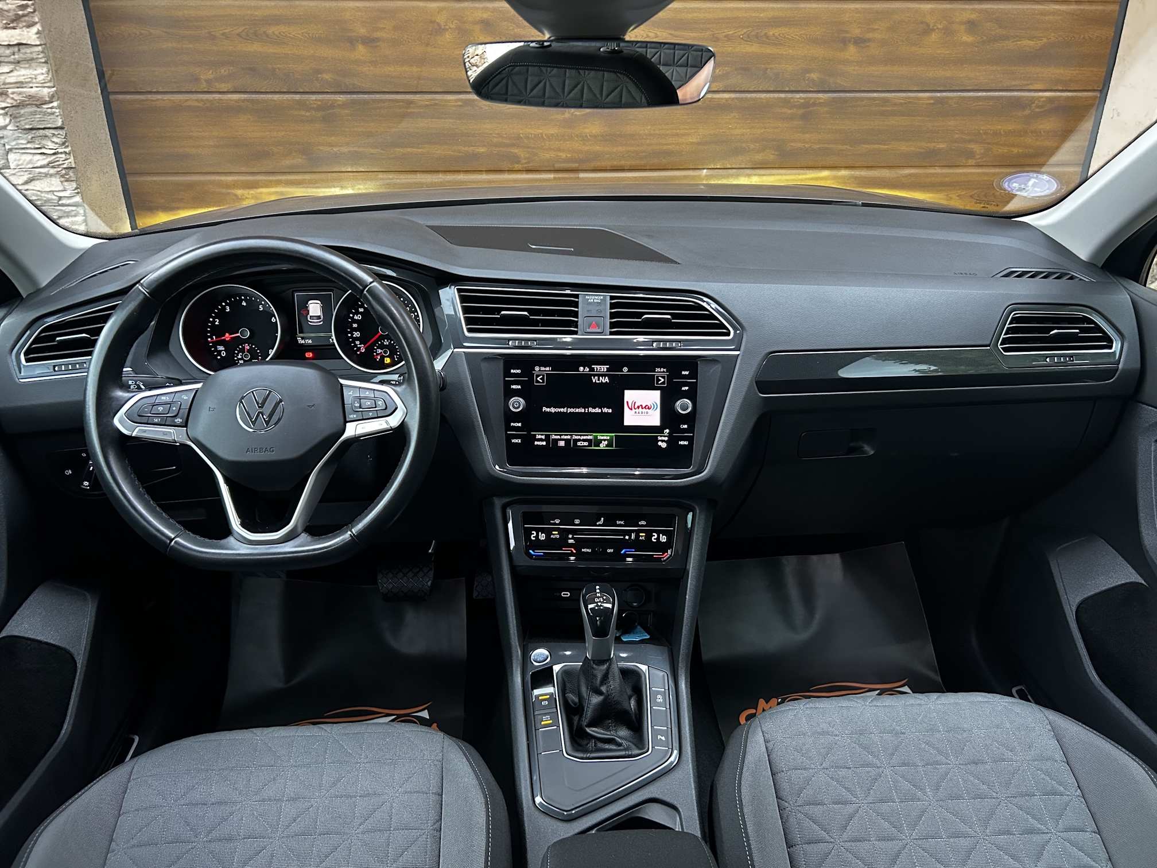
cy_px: 434
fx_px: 869
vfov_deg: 53.1
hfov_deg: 67.3
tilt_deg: -26.8
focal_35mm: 26
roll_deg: +0.2
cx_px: 578
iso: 320
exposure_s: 1/55
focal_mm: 5.7
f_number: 1.5
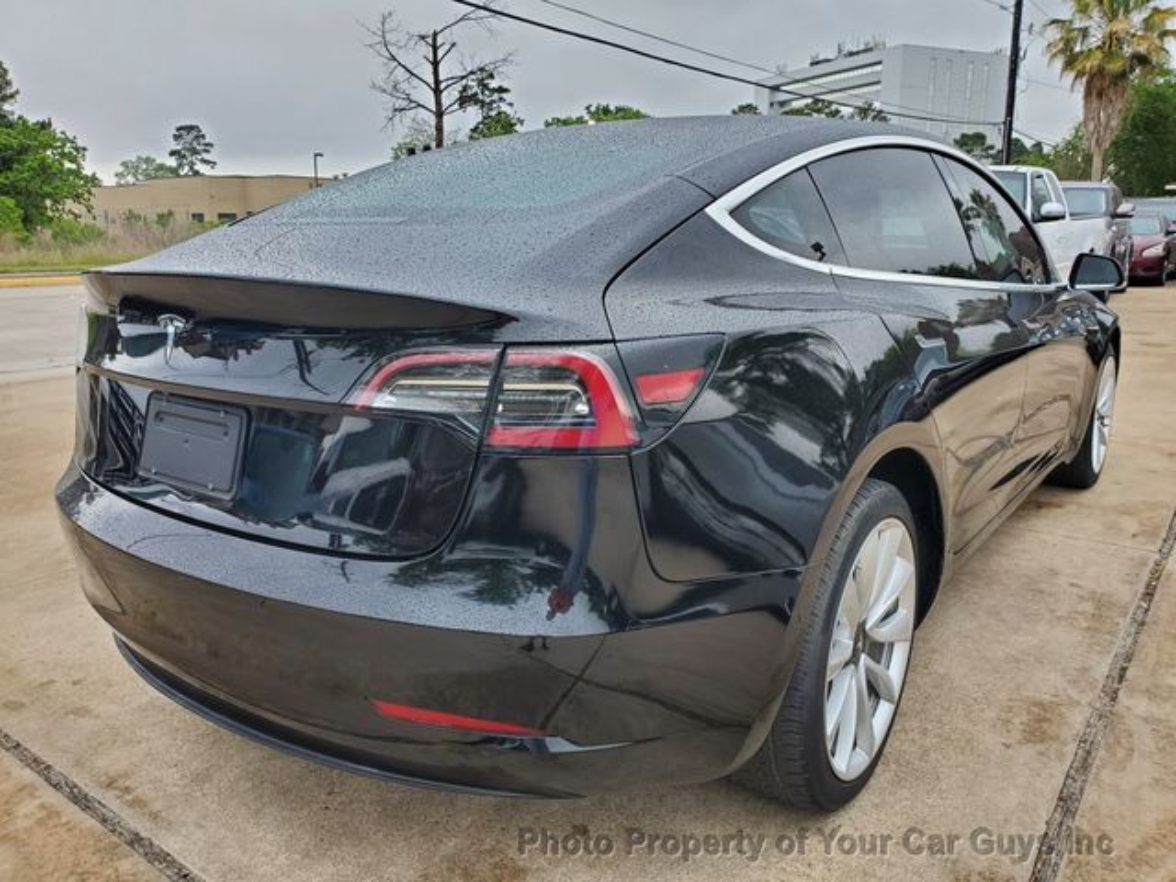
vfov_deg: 53.1
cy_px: 441
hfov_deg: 67.3
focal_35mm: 26
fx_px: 883
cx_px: 588
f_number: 2.4
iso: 50
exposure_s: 1/95
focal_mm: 4.3
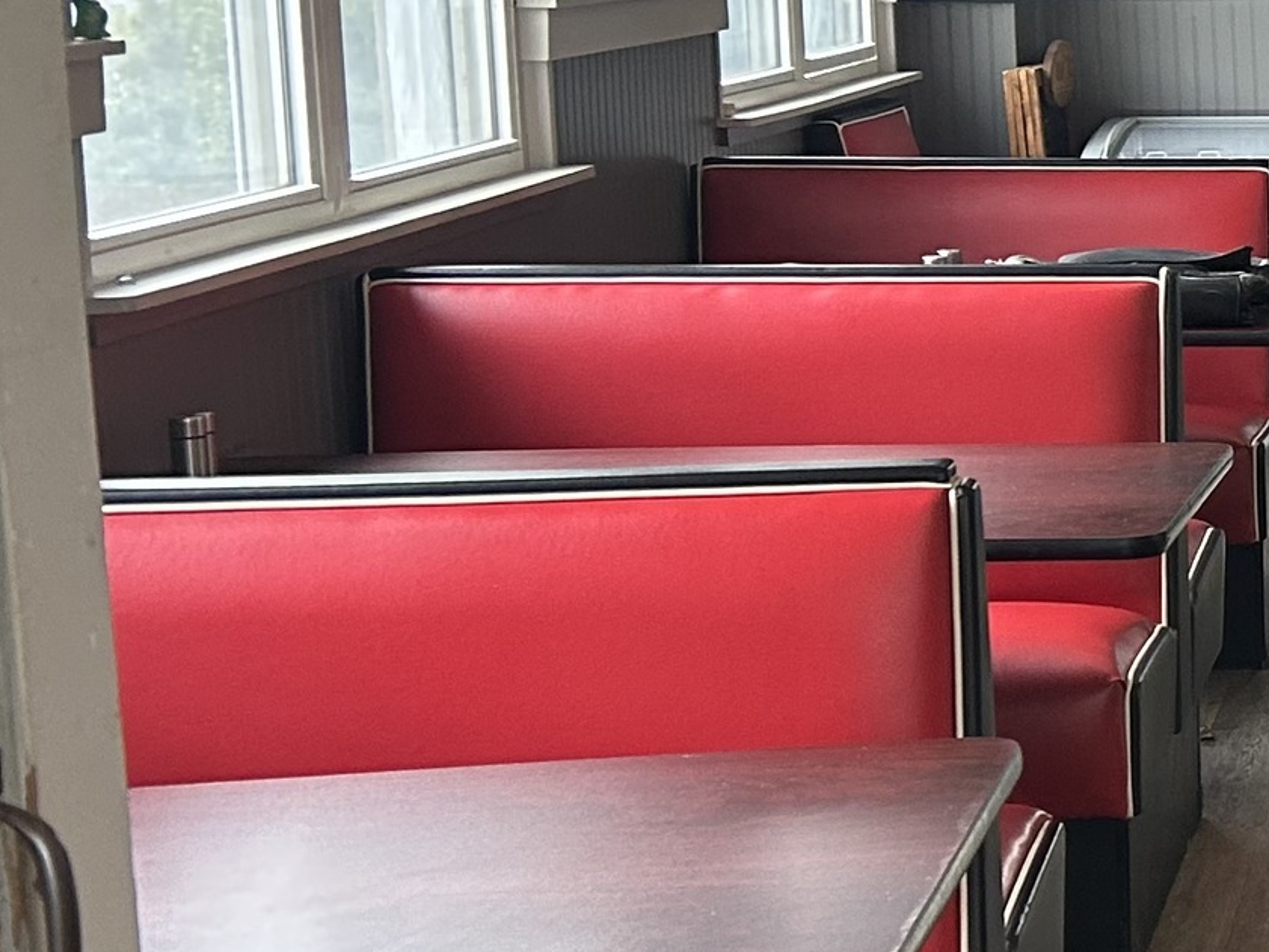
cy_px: 329
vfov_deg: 15.5
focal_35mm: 95
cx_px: 2194
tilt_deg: -6.6
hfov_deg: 17.3
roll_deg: +0.0
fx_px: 3483
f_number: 1.5
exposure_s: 1/120
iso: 125
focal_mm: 5.7
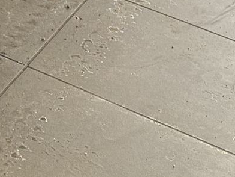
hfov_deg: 8.7
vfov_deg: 7.1
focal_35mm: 191
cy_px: -320
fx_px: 1297
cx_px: -445
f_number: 1.6
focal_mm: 5.96
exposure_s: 1/60
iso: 125
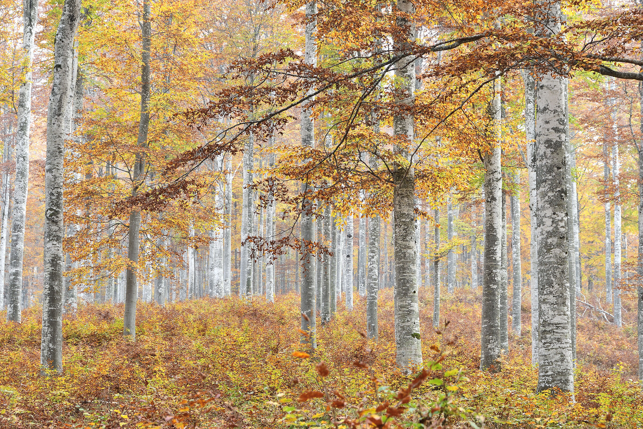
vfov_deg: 16.3
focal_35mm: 84
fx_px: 1500
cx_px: 322
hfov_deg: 24.2
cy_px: 214
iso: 100
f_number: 9
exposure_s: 1/8
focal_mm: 56
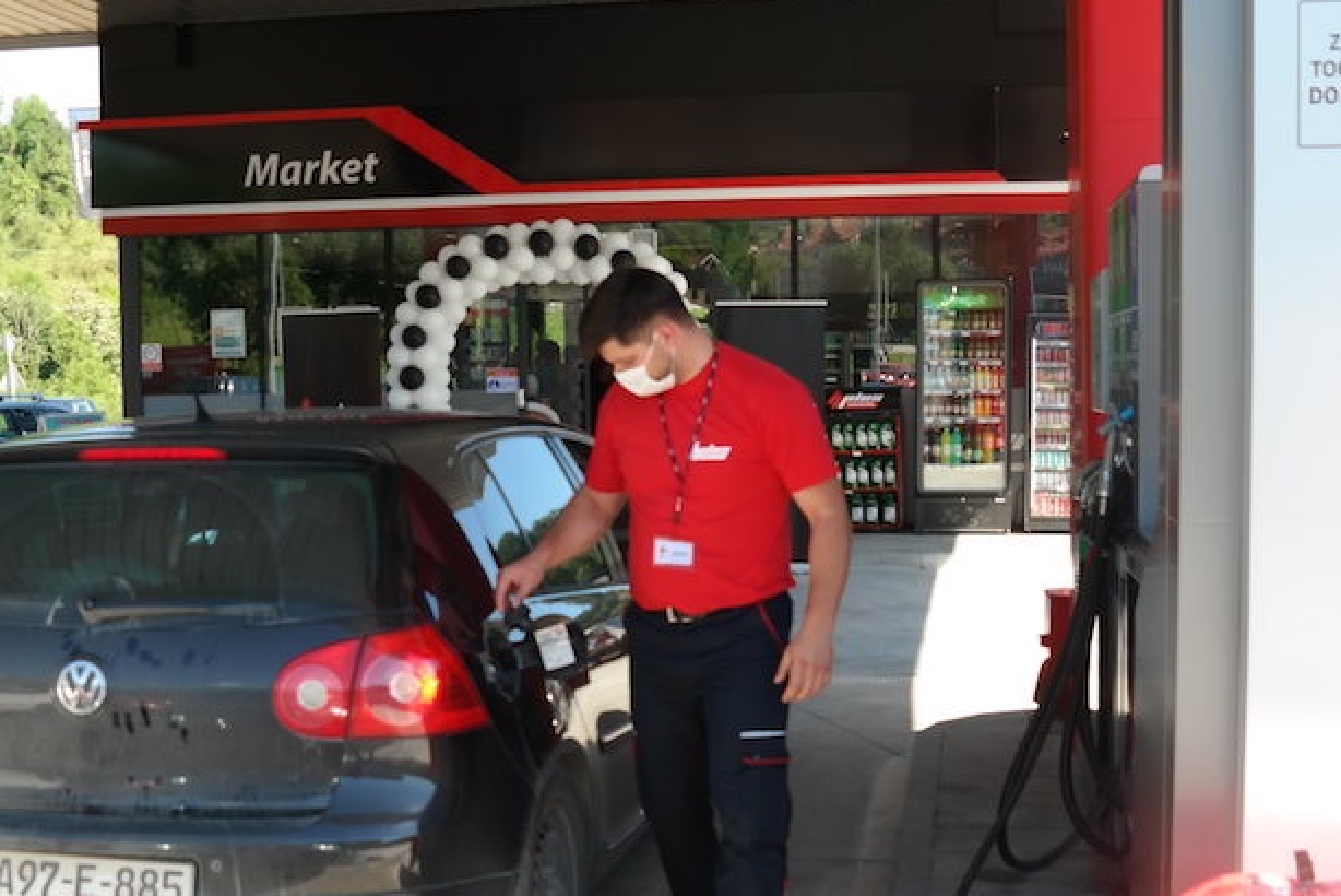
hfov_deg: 43.6
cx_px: 655
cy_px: 541
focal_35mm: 45
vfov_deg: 29.8
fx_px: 1677
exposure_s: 1/125
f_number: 4.5
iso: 100
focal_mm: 18
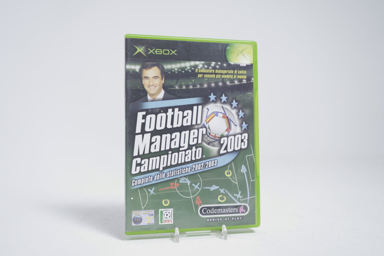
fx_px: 373
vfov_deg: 37.9
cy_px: 128
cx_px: 192
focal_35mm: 35
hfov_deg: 54.4
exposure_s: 1/4
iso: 100
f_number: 5.6
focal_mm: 35
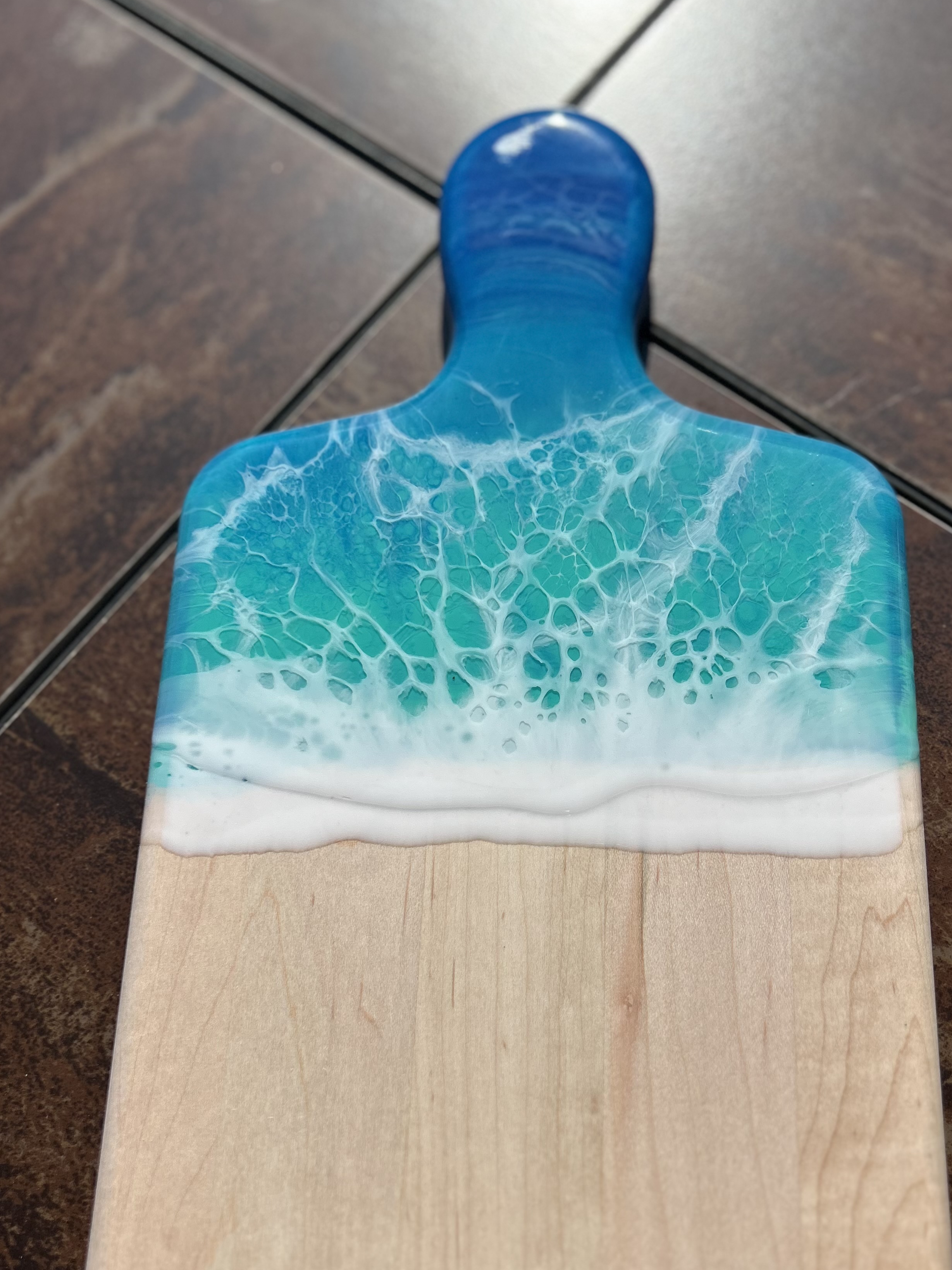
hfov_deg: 44.1
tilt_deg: -73.6
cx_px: 517
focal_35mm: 32
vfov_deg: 56.5
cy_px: 739
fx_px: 1173
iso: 50
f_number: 1.5
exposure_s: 1/10309
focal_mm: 5.7
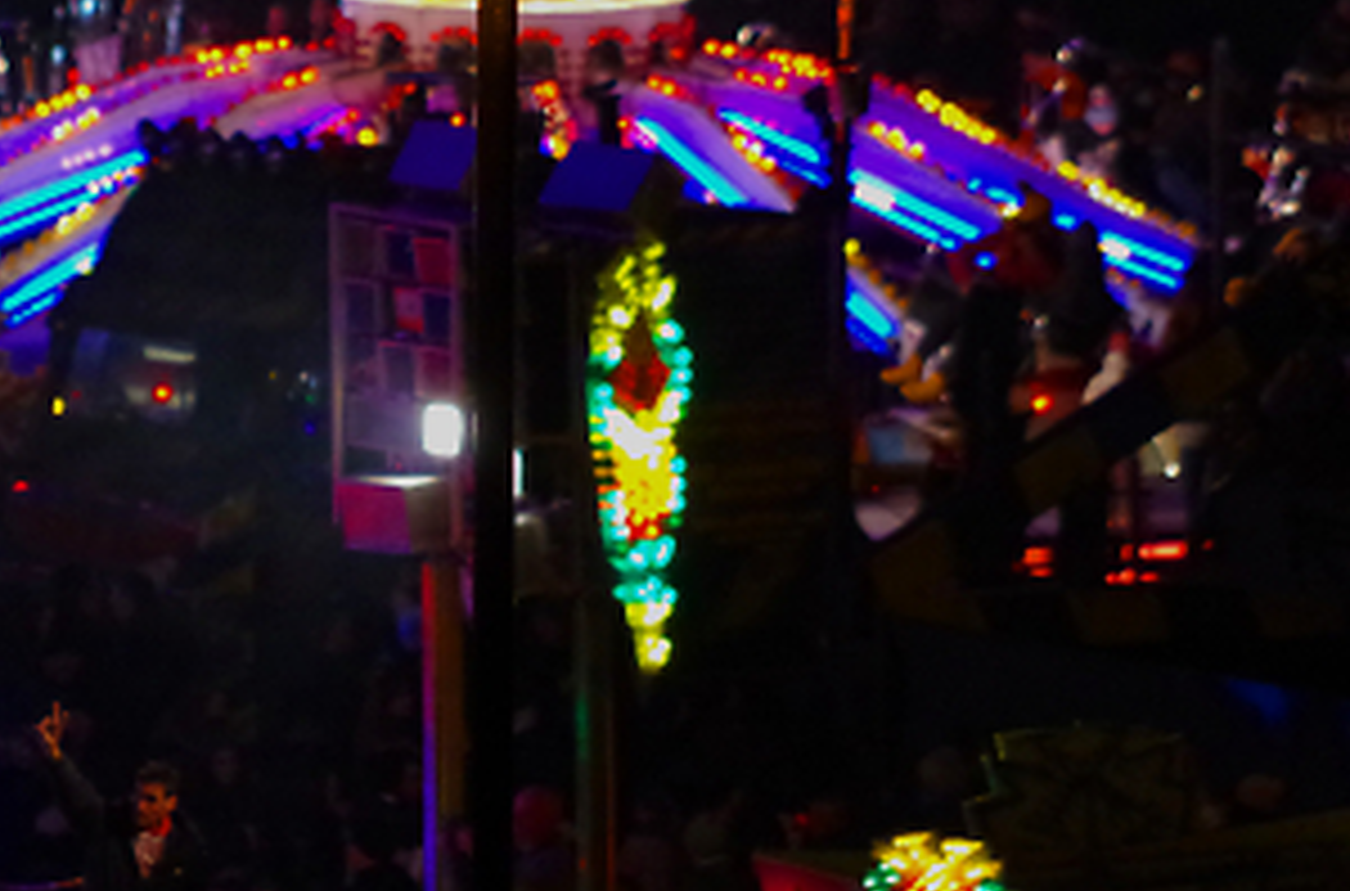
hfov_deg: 2.6
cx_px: 396
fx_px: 29195
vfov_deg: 1.7
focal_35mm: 781
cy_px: 43
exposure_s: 1/200
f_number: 5.6
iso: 3200
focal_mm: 260
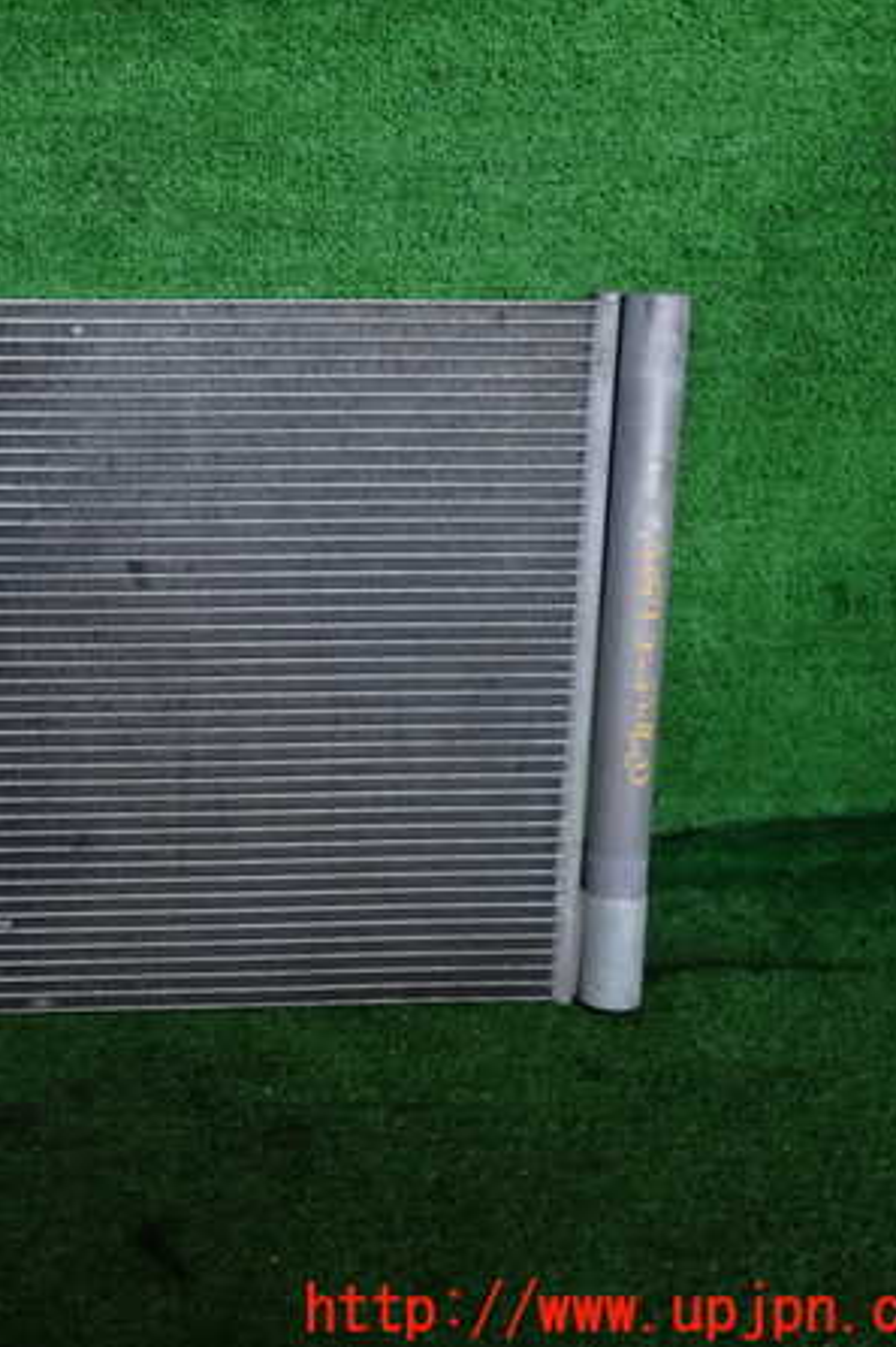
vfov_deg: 54.5
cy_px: 670
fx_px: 1308
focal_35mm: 35
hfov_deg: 35.5
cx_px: 81
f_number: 2
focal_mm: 4.5
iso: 100
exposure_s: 1/80
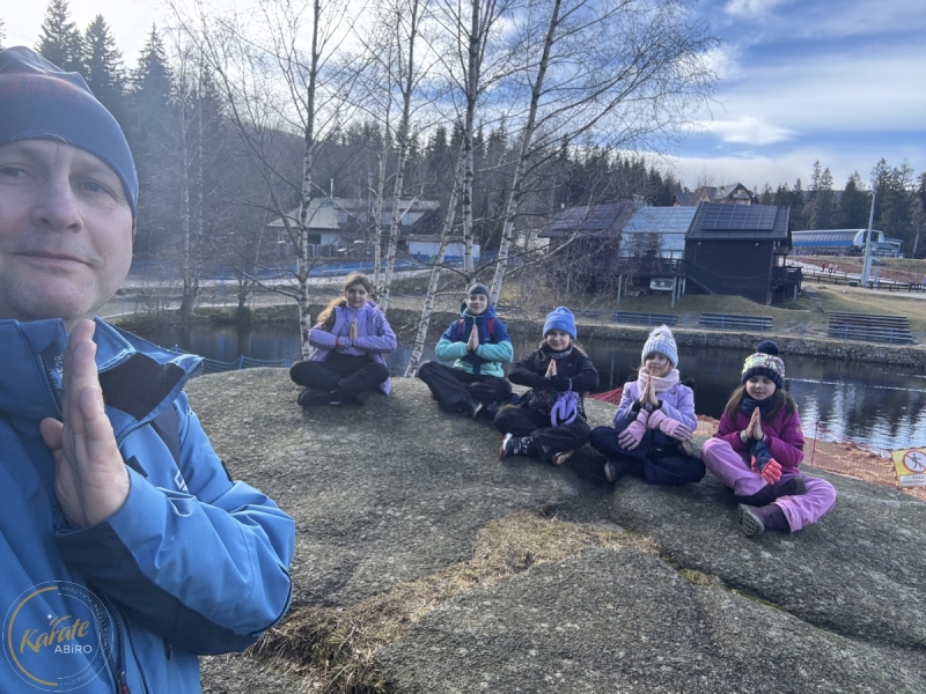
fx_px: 615
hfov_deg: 73.9
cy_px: 347
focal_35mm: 23
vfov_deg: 58.9
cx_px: 463
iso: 25
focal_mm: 2.69
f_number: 1.9
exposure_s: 1/356
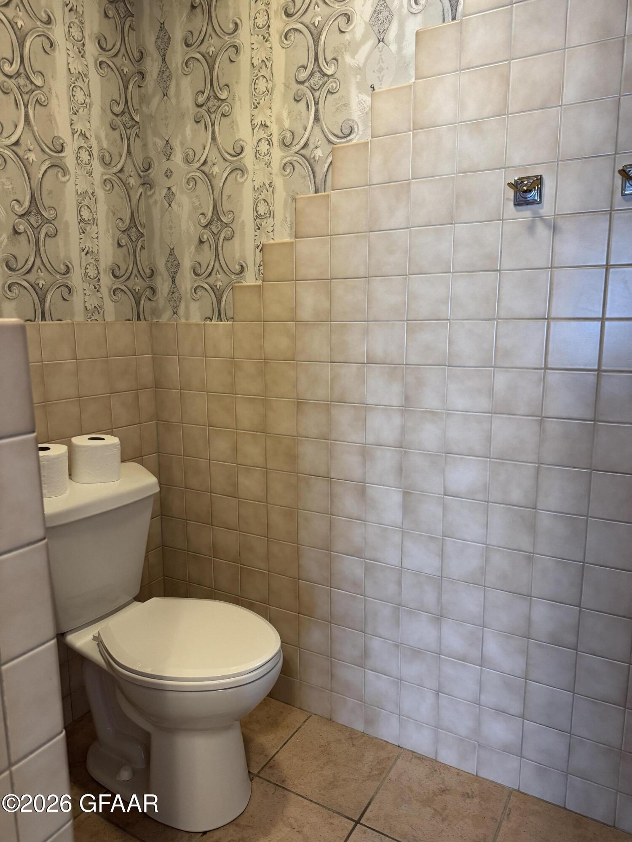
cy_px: 421
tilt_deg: -11.3
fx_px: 584
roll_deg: -2.2
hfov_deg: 56.8
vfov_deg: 71.6
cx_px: 316
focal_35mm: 24
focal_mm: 6.76
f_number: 1.78
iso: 250
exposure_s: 1/60
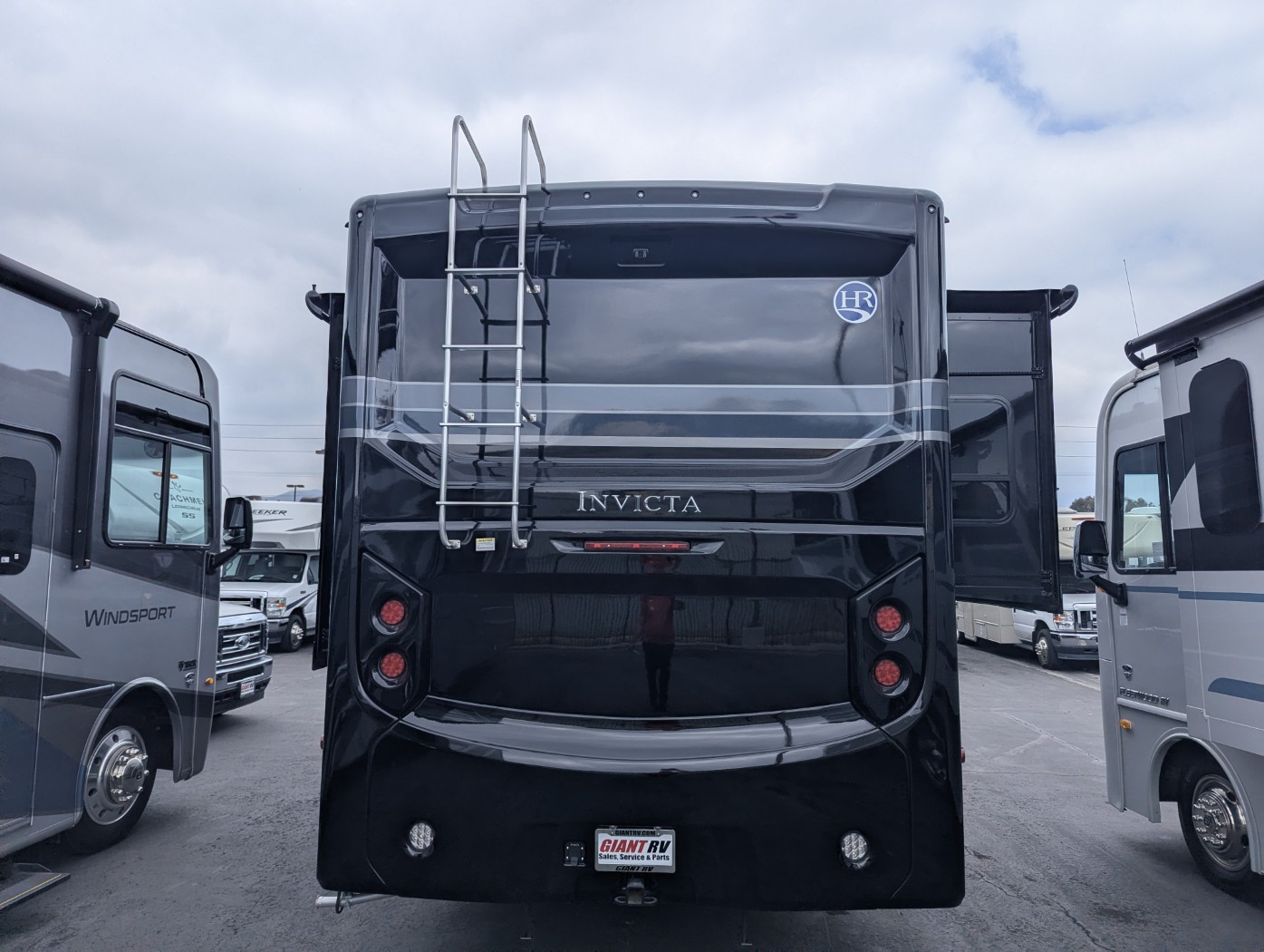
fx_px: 877
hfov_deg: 71.5
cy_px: 476
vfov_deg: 56.9
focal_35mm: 24
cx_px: 632
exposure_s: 1/2309
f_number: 1.85
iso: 47
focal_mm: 6.81
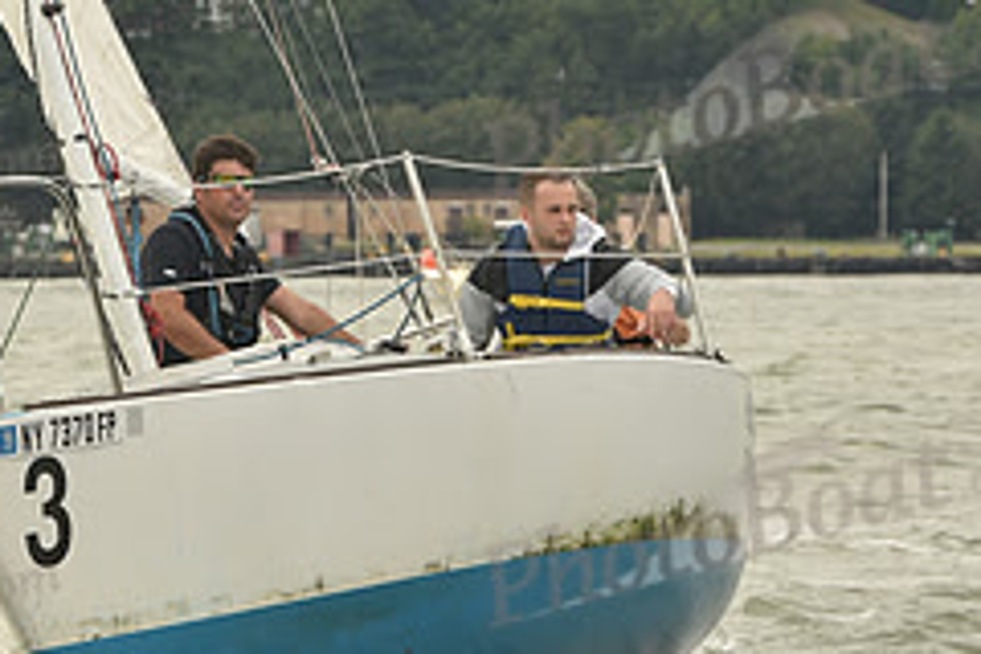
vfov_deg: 2.8
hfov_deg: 4.3
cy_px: 366
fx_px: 13161
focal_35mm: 483
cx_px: 274
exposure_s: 1/800
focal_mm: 200
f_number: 11
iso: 400
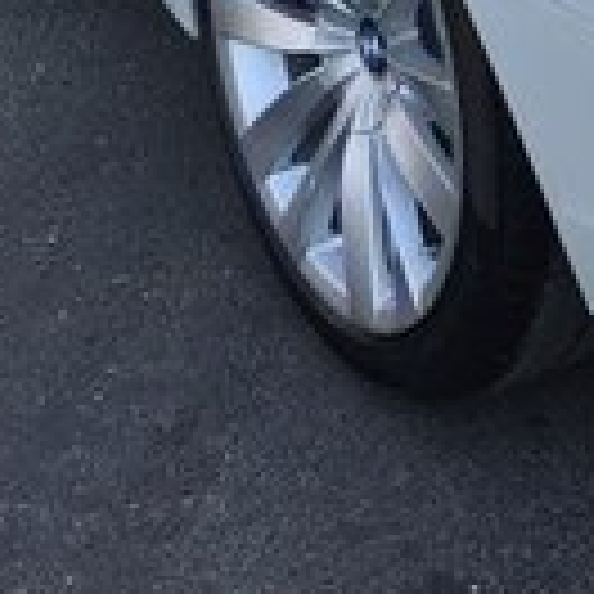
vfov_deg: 12.4
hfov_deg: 13.0
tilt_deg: -13.3
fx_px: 2485
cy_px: -493
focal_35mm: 128
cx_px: 842
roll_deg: -3.0
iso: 32
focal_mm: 4.15
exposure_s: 1/775
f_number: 2.2
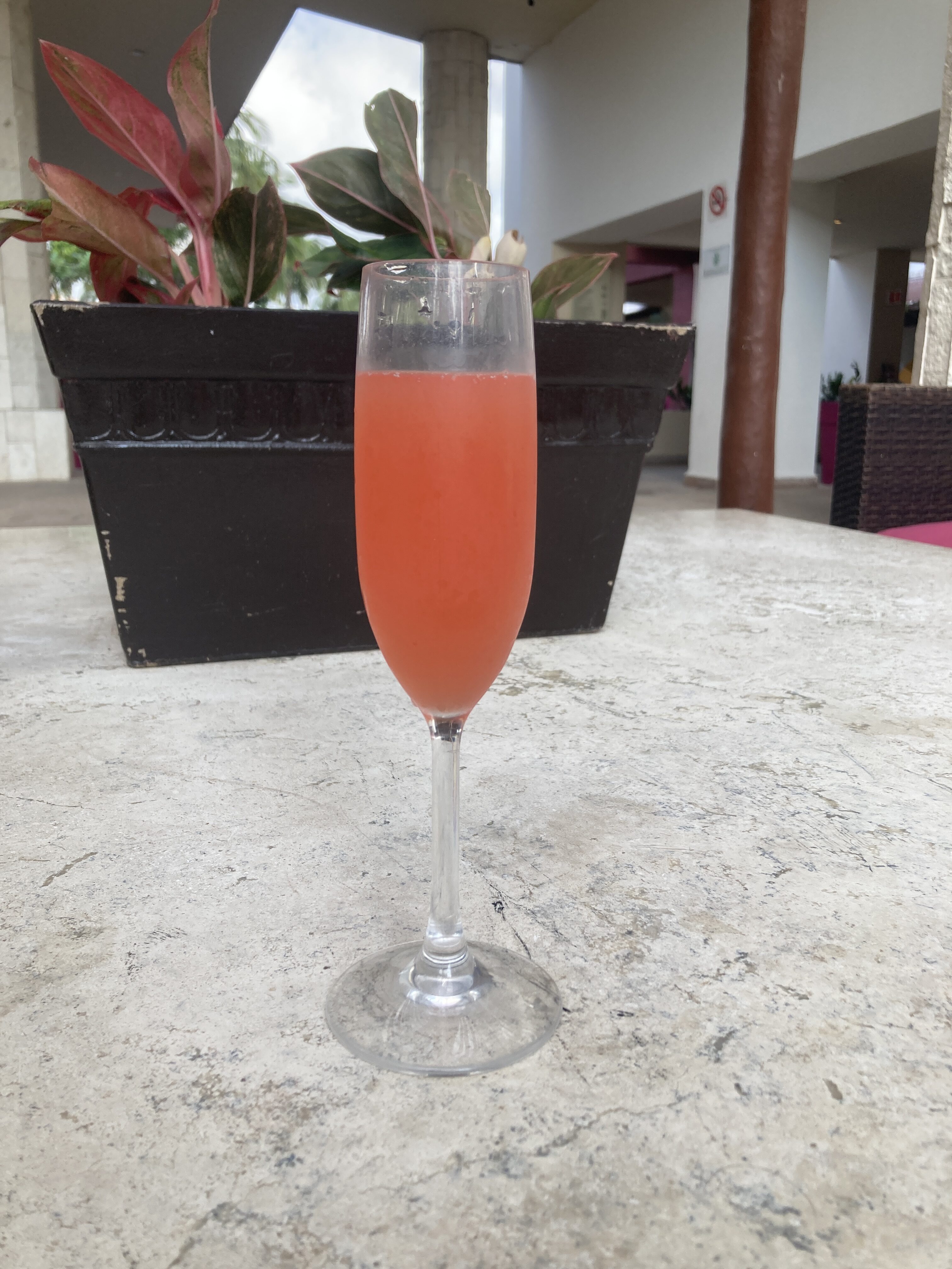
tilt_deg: -11.9
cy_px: 634
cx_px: 476
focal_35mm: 28
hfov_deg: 49.7
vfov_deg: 63.4
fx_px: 1027
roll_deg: -0.9
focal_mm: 3.99
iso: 20
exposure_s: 1/432
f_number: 1.8
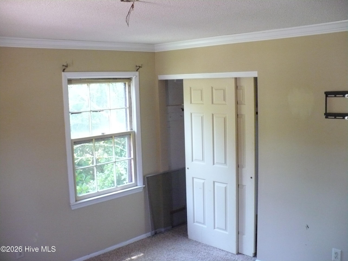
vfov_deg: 38.7
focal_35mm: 37
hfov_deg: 50.1
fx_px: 372
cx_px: 174
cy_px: 130
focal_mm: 6.1
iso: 400
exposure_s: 1/30
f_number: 2.8
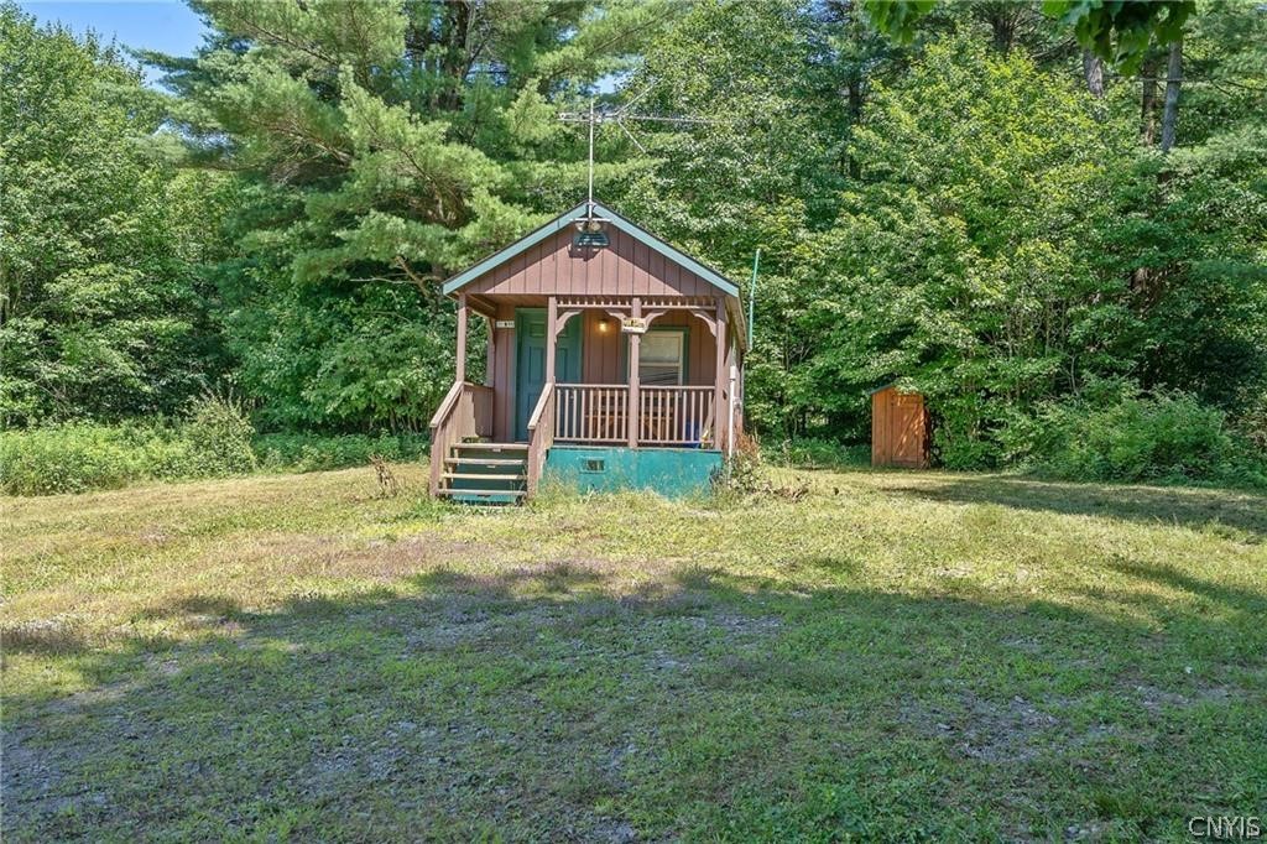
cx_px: 634
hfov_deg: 58.7
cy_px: 422
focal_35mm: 32
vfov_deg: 41.1
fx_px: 1126
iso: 200
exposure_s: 1/100
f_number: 9
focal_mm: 32
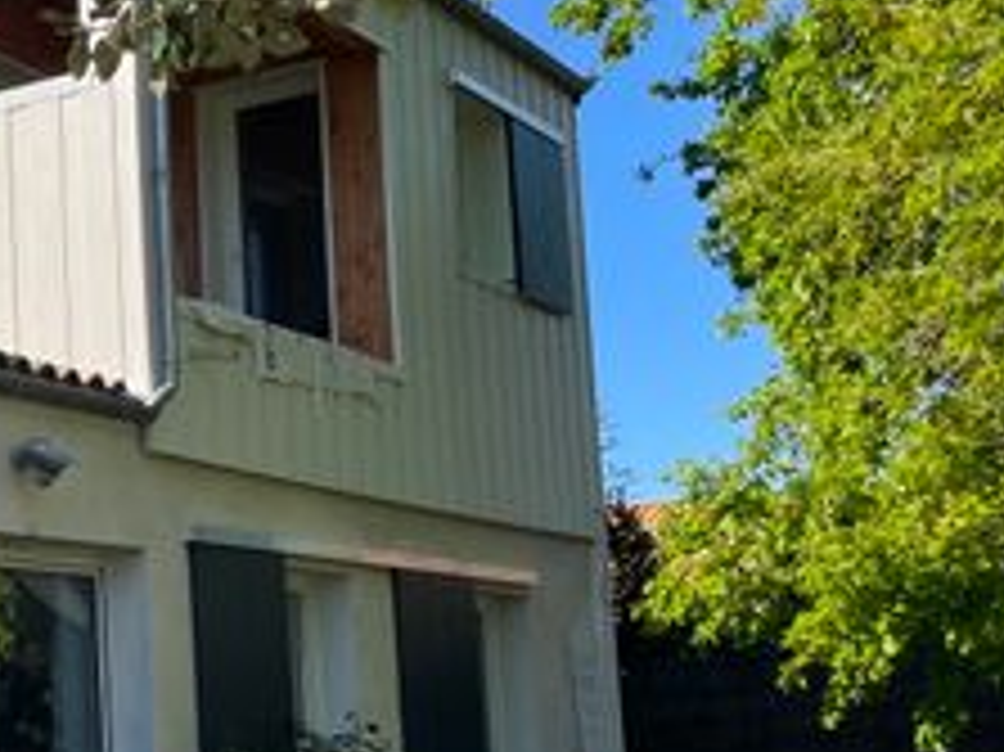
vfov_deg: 21.0
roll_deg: +0.7
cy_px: 464
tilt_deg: +8.7
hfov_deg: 24.9
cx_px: -225
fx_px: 2029
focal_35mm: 70
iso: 32
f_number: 1.6
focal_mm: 4.2
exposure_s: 1/2618
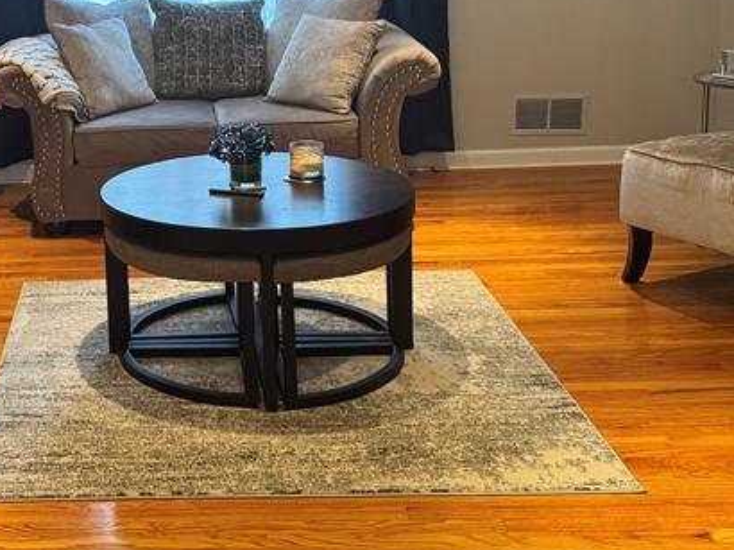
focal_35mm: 60
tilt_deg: -10.2
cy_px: 90
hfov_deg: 30.9
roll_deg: +3.0
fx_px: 1271
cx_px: 93
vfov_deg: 23.9
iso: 400
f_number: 1.78
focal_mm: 6.76
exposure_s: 1/60
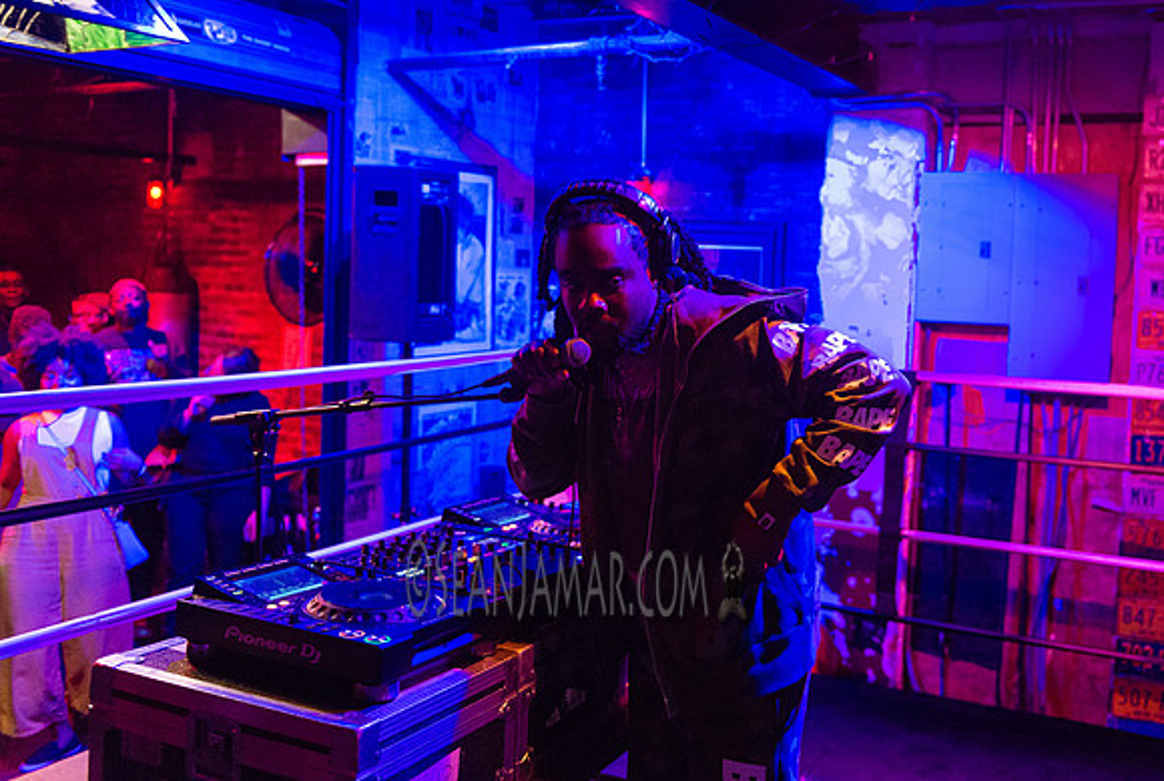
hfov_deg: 51.4
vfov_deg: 35.9
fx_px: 1202
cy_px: 330
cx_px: 676
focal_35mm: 37
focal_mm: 32
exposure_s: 1/250
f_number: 2.8
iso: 5000
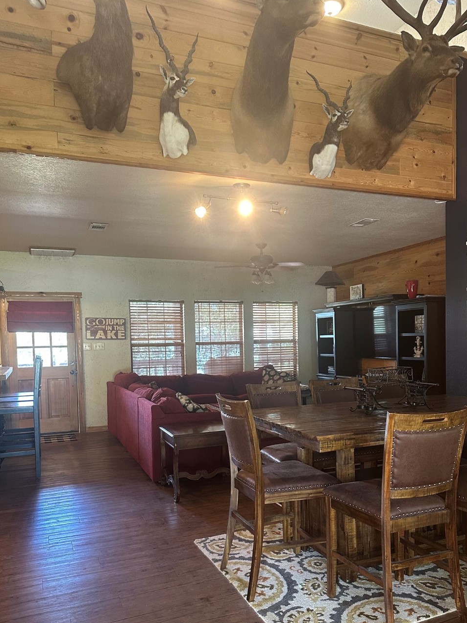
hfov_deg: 48.1
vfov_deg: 61.3
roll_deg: -0.1
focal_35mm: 29
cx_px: 266
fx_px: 522
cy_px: 363
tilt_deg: -2.3
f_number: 1.78
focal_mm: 6.86
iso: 320
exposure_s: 1/60
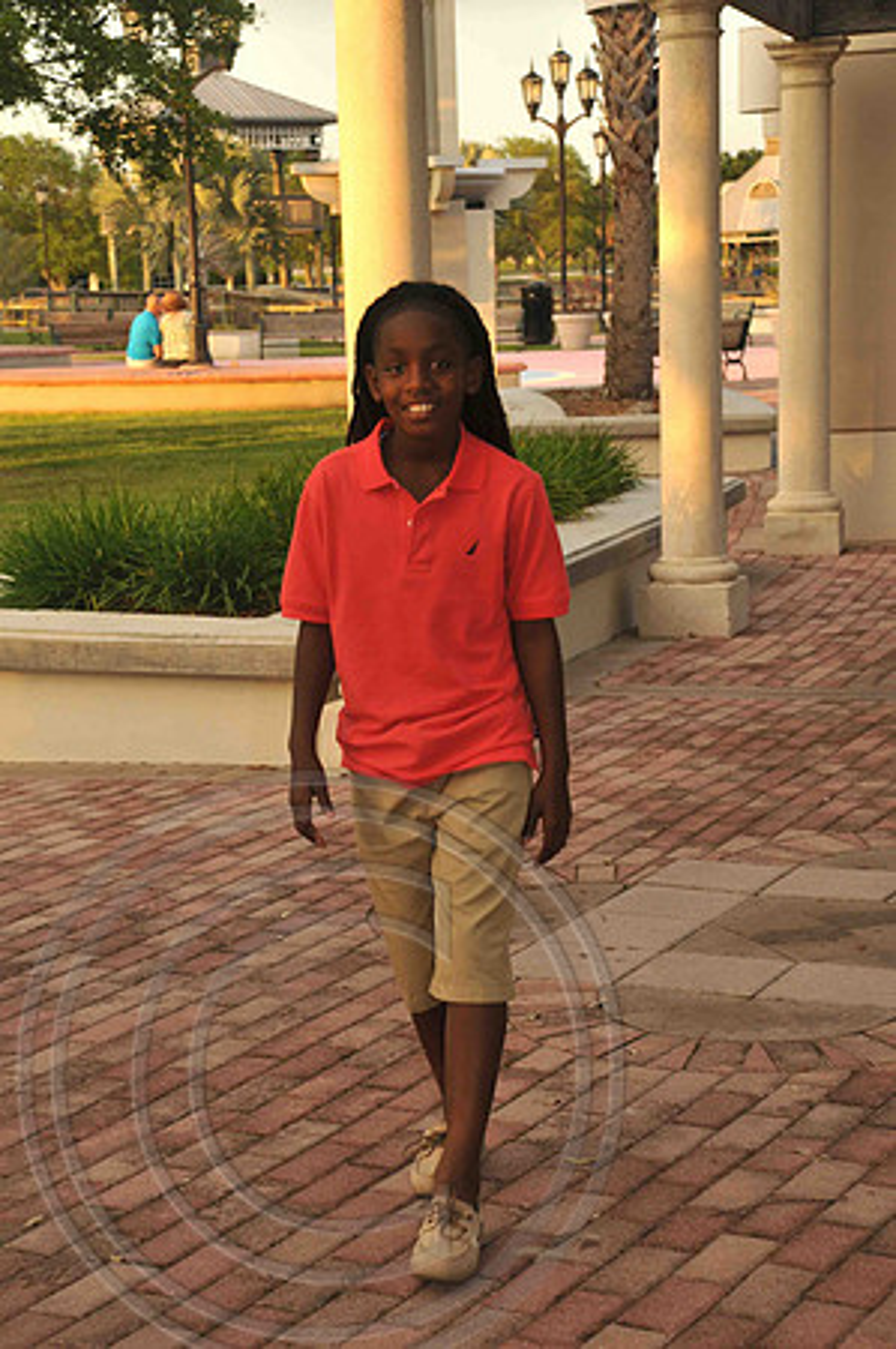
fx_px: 2694
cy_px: 674
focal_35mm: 72
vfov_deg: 28.1
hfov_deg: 18.9
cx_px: 448
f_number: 5.6
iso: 200
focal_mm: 48
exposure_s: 1/125
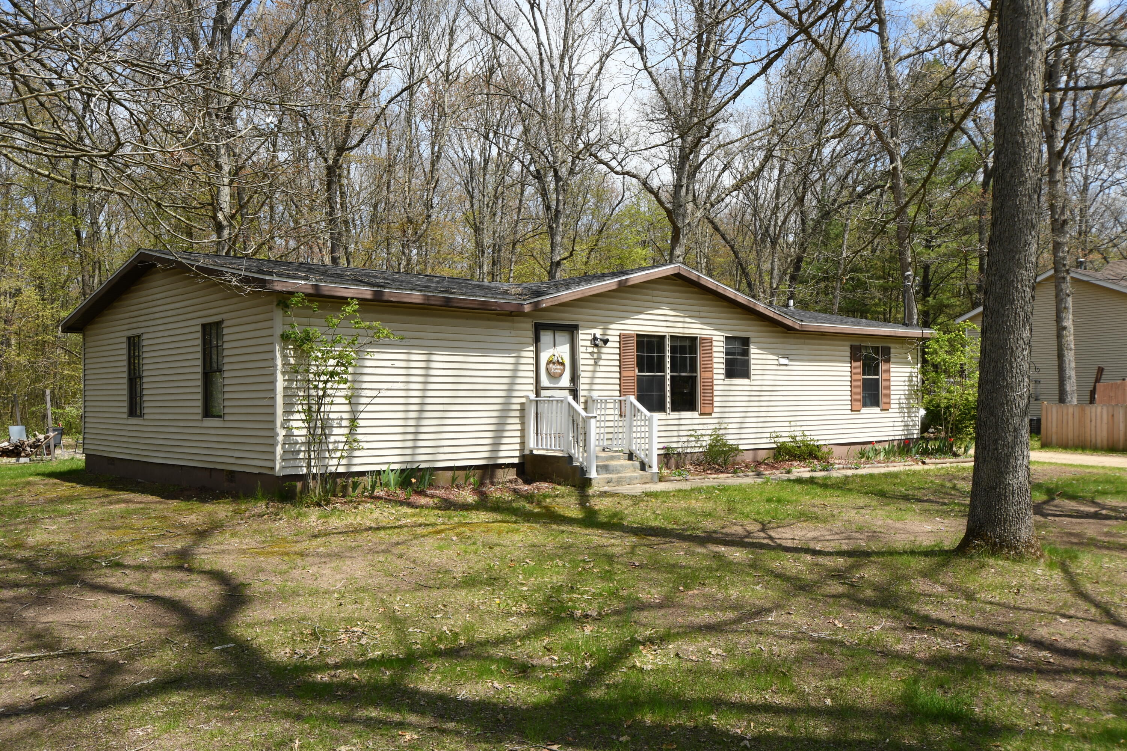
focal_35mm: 30
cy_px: 376
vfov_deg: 43.6
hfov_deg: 61.9
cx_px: 564
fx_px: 939
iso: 100
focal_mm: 20
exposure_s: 1/125
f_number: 9
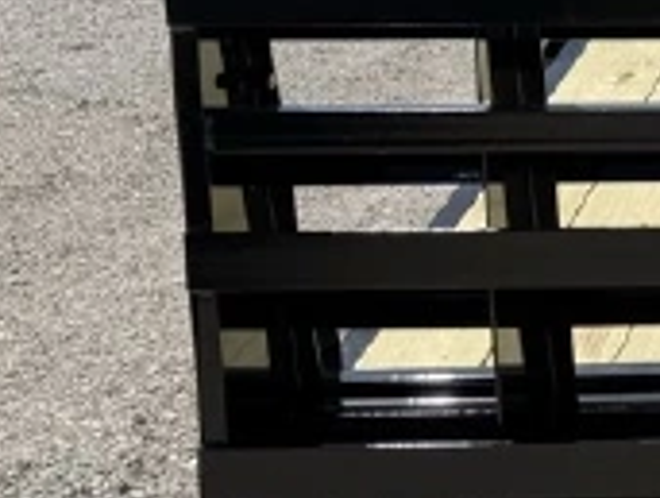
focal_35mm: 112
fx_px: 2140
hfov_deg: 14.9
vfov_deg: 13.2
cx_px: 1254
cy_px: 89
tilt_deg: -11.2
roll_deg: +0.5
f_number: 1.78
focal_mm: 6.76
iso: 80
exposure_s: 1/5714
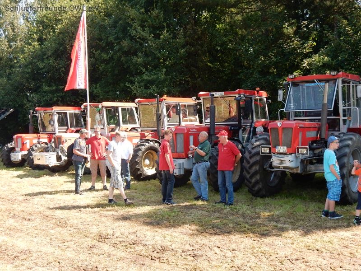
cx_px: 180
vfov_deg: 33.6
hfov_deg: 43.9
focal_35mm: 43
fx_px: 448
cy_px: 136
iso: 125
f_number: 4.2
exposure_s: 1/200
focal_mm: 7.6
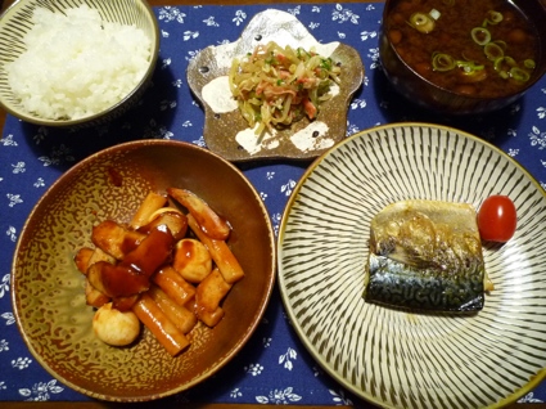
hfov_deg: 69.4
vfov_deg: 54.8
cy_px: 204
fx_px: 394
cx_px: 273
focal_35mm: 25
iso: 400
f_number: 2.8
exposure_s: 1/8
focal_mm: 4.4
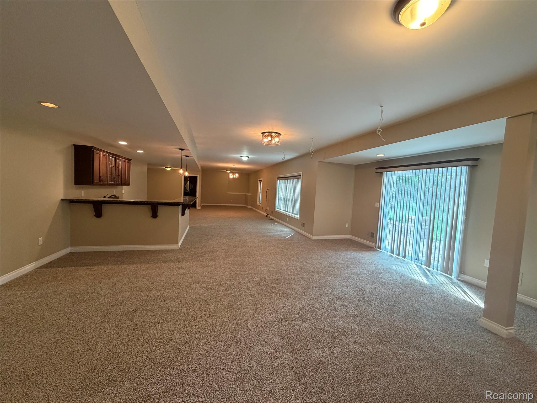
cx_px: 268
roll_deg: -2.0
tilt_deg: -2.6
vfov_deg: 85.7
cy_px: 202
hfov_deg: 102.1
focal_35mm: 14
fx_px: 217
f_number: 2.2
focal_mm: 2.22
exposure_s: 1/60
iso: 400
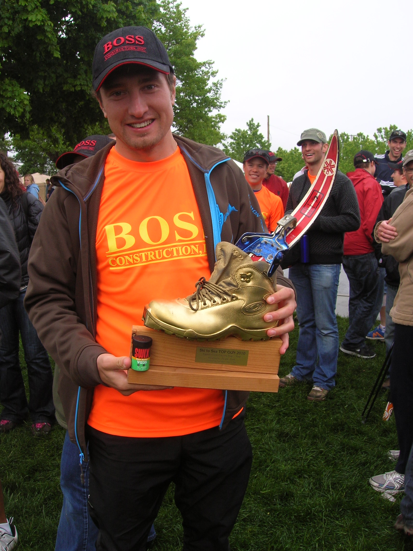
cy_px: 276
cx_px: 206
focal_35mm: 34
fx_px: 542
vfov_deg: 54.0
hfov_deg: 41.7
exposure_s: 1/85.1
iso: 50
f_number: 4.9
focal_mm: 5.7
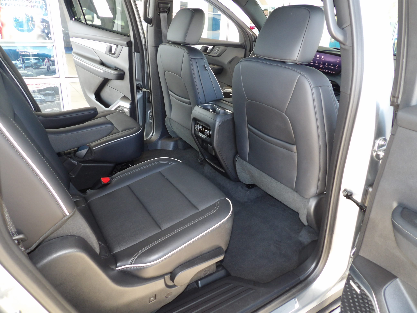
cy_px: 156
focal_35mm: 24
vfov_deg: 56.8
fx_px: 289
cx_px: 208
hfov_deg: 71.6
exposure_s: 1/33
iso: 200
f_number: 3.2
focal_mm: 4.3
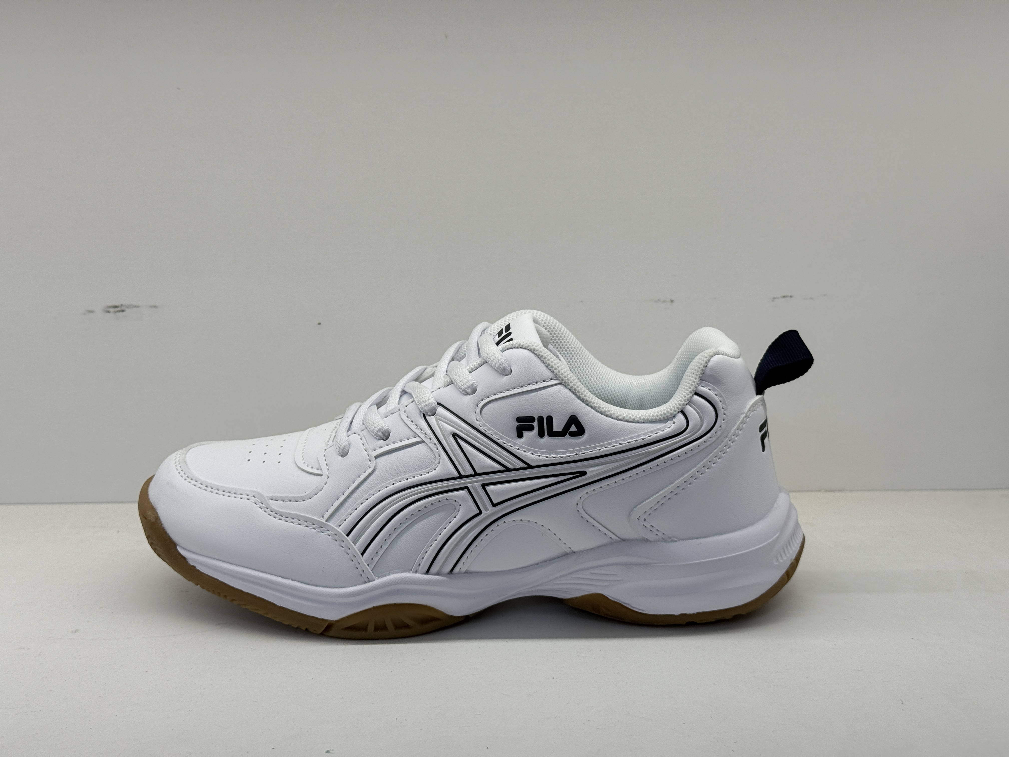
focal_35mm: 48
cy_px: 378
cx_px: 504
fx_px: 1399
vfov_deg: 30.3
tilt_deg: -11.8
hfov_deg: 39.7
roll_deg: +0.4
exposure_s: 1/357
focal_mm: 6.76
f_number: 1.78
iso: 64
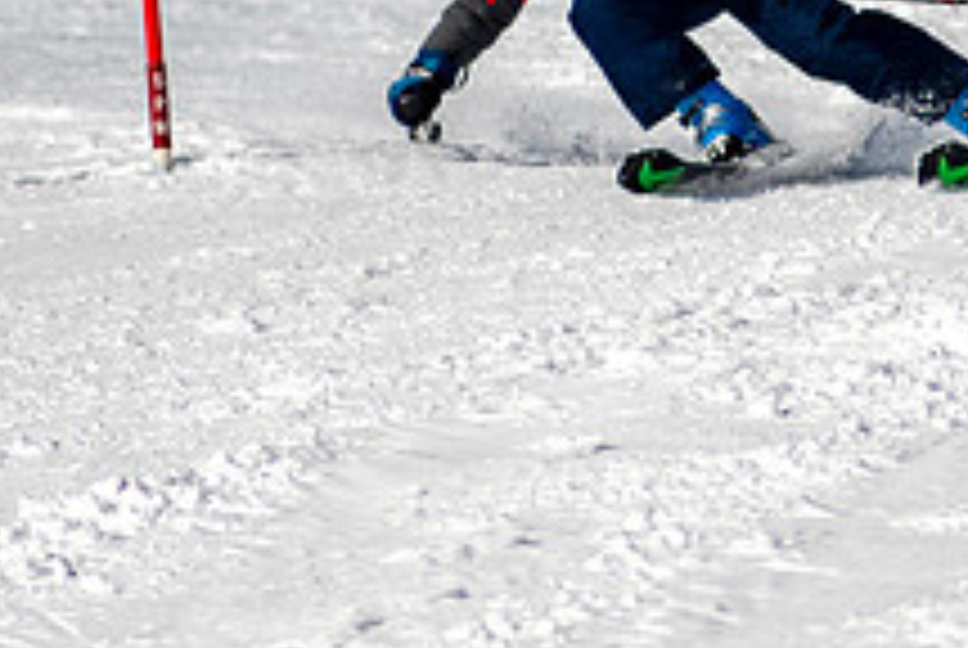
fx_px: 46177
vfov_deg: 0.8
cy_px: -21
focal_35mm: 1715
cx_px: 652
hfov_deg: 1.2
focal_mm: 300
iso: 100
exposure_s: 1/6400
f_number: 2.8
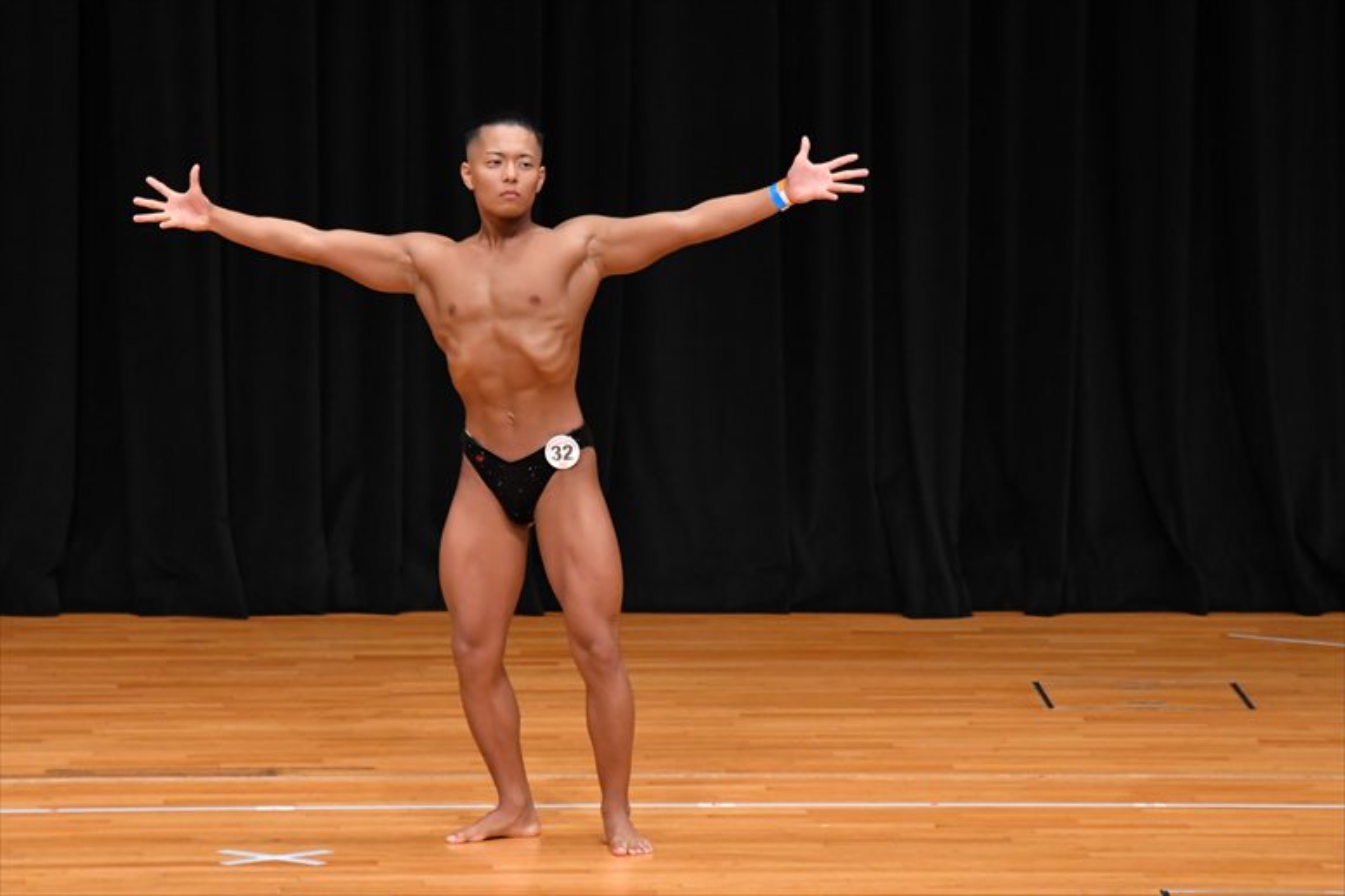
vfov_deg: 4.8
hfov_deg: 7.2
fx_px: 10643
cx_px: 672
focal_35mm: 285
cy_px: 448
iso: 3200
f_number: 5.6
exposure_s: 1/400
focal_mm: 190
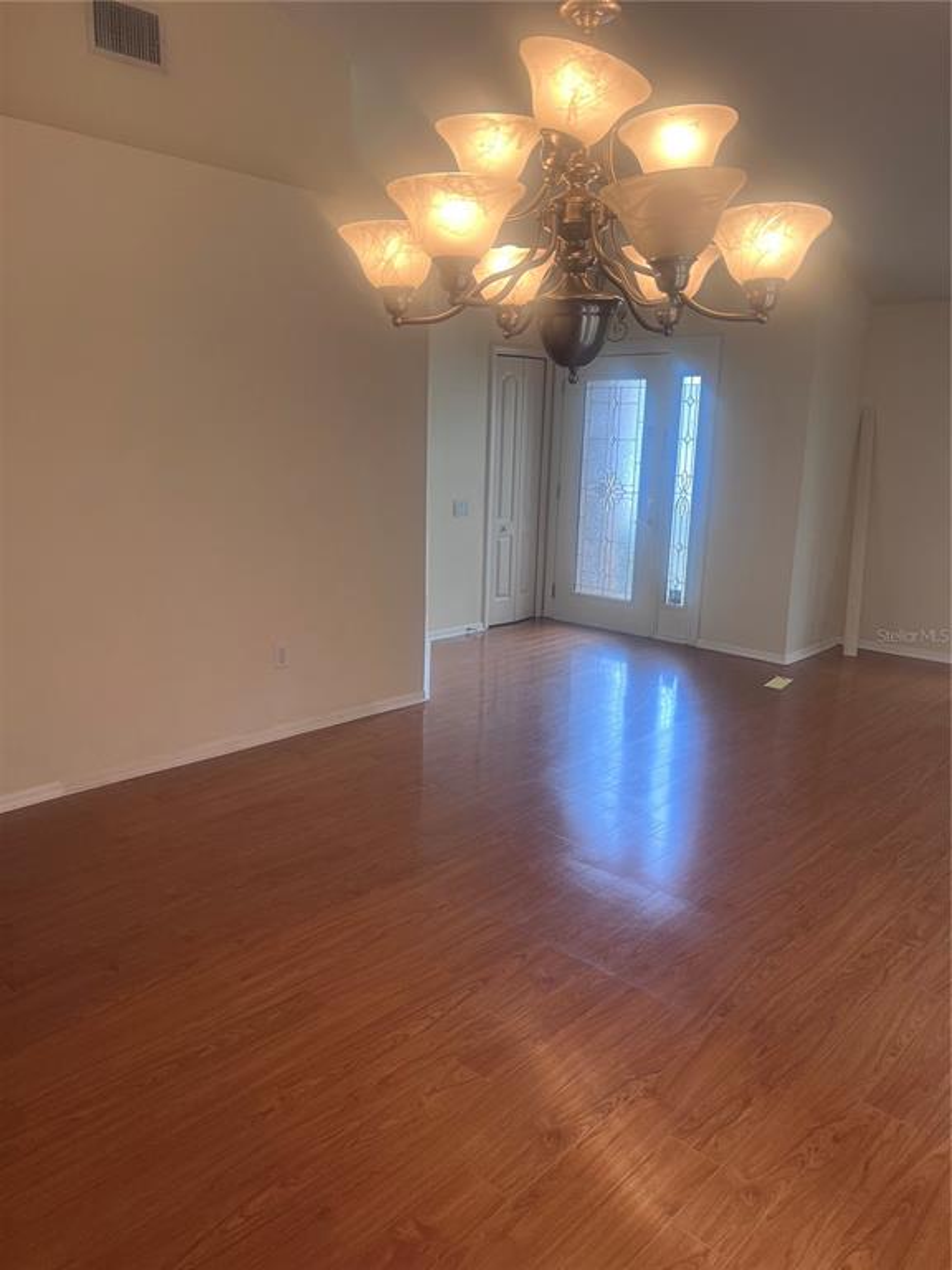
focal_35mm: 26
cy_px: 635
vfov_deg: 67.3
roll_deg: -1.2
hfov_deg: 53.1
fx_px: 953
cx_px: 476
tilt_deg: -12.8
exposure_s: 1/60
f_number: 1.5
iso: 80
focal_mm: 5.7
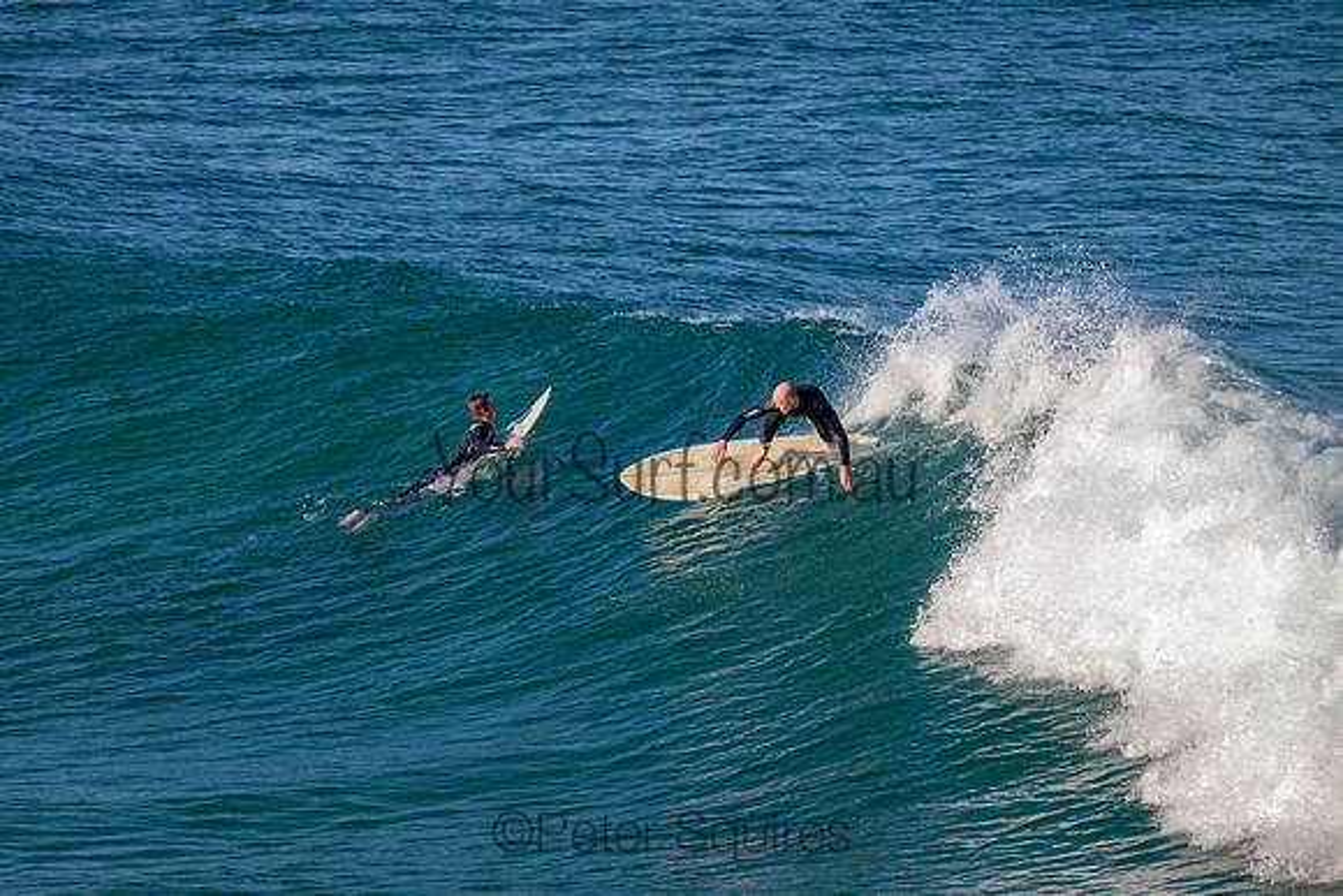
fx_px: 18656
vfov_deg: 2.8
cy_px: 448
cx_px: 672
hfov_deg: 4.1
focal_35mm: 500
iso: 1800
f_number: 11
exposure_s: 1/2000
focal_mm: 500
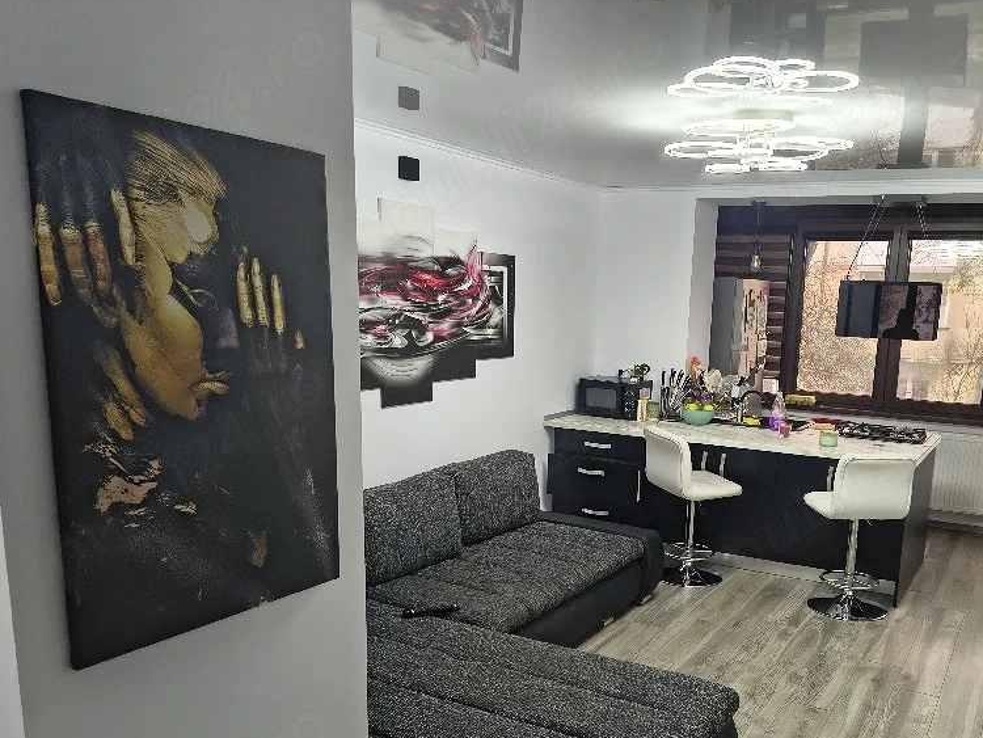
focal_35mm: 32
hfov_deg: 56.2
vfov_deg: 43.6
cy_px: 484
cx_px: 612
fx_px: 909
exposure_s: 1/100
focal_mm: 5.56
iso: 338
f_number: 1.8
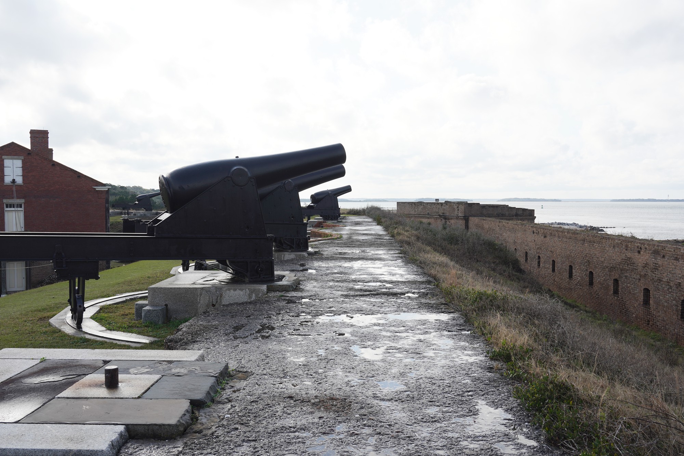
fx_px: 646
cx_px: 342
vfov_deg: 38.9
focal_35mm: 34
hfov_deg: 55.8
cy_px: 228
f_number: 13
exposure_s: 1/100
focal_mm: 34
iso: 100
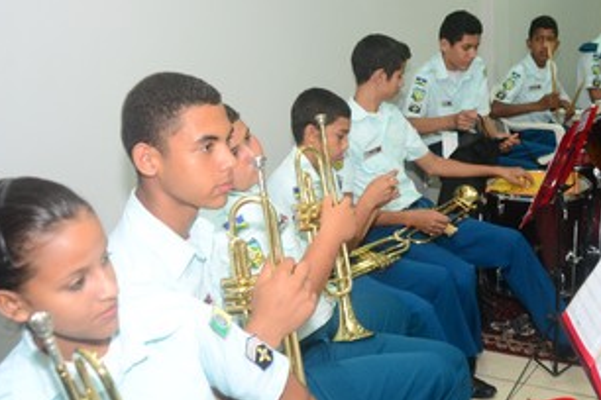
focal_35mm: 53
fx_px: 885
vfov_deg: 25.5
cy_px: 227
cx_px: 354
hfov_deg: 37.4
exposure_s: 1/100
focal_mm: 24
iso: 1600
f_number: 3.8
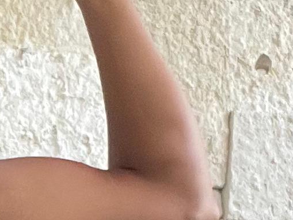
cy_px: 455
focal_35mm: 182
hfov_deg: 10.3
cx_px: -222
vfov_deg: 7.8
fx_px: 1541
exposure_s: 1/60
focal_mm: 2.71
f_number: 2.2
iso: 250
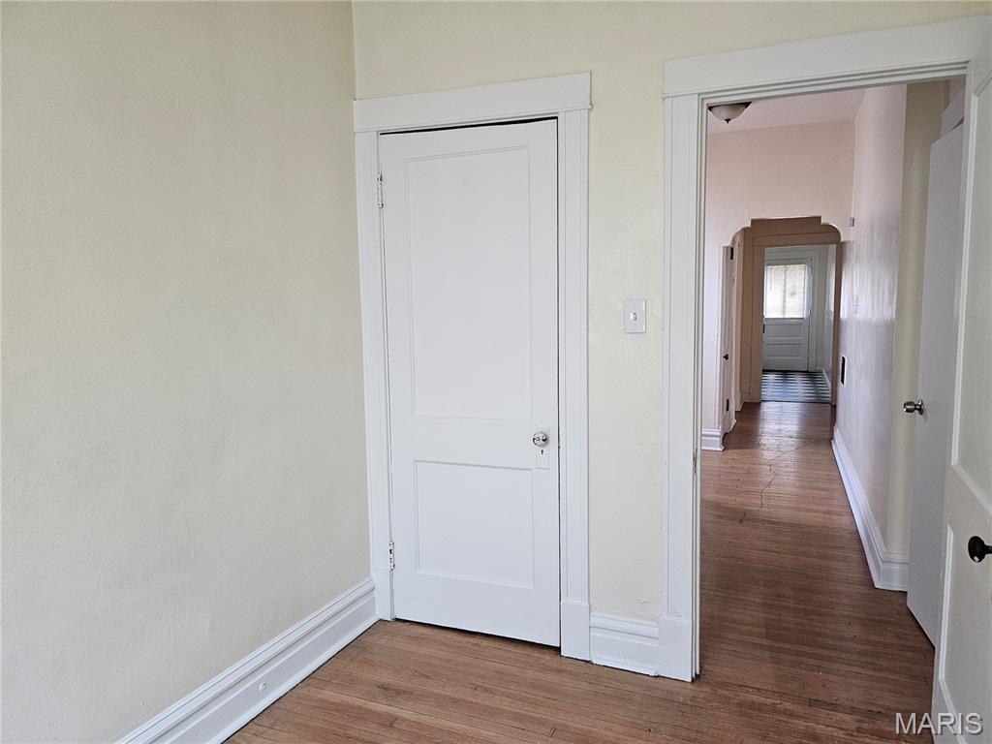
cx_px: 496
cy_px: 372
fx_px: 688
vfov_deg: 56.8
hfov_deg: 71.6
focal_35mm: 24
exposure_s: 1/120
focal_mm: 5
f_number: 1.8
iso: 200
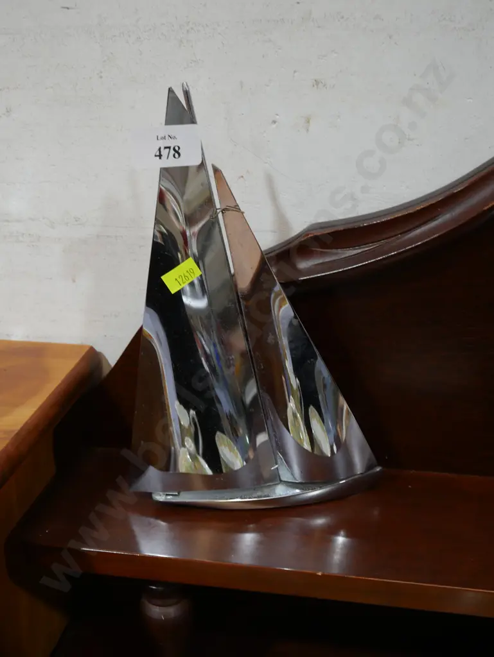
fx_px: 875
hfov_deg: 31.5
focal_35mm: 46
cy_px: 328
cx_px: 247
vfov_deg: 41.2
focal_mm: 23
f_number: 5.1
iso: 640
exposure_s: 1/60
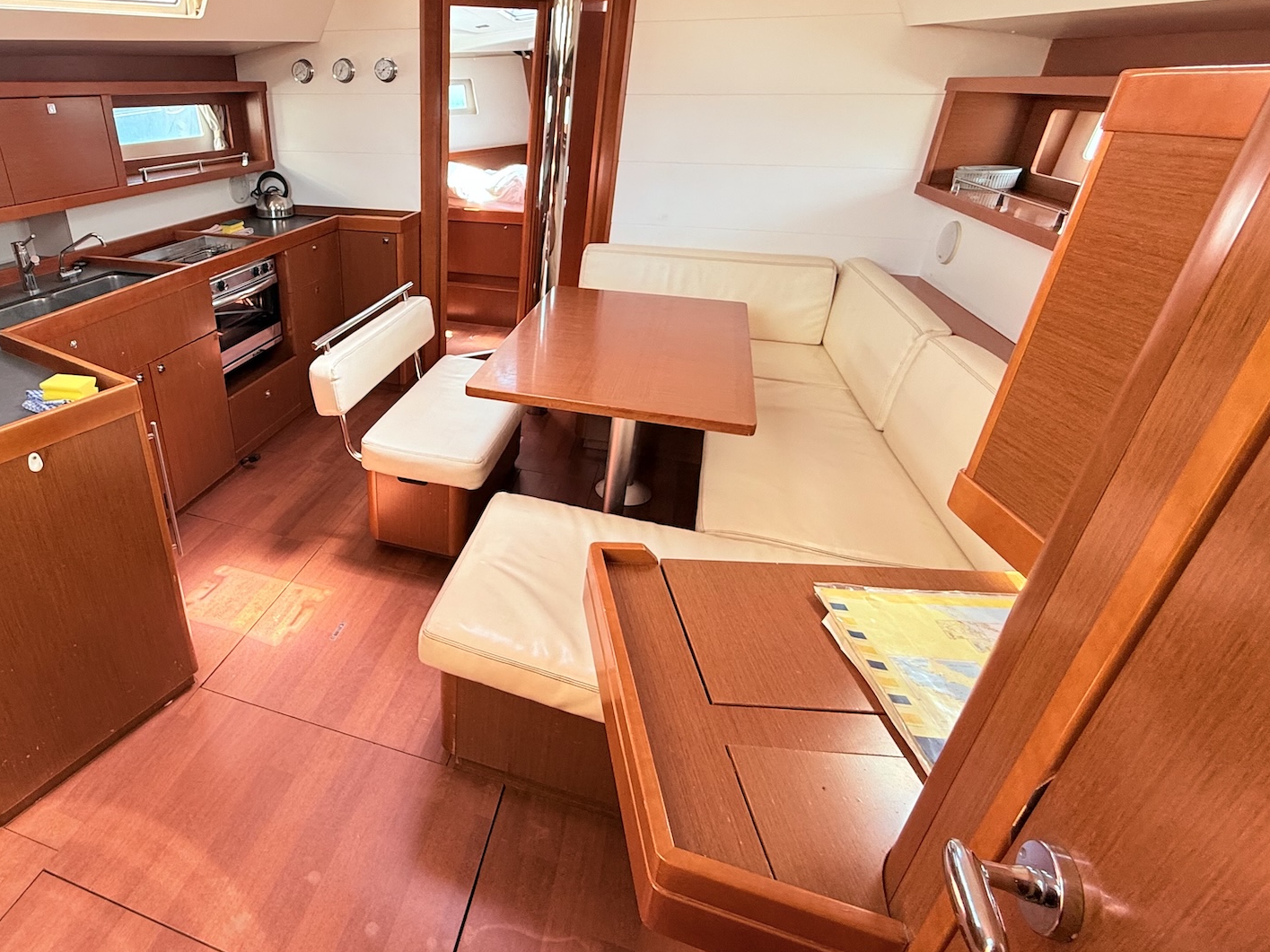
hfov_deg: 82.1
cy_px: 446
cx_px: 434
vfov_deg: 68.6
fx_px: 697
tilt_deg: -27.0
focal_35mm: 19
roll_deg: +0.5
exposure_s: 1/99
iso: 200
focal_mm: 2.22
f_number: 2.2
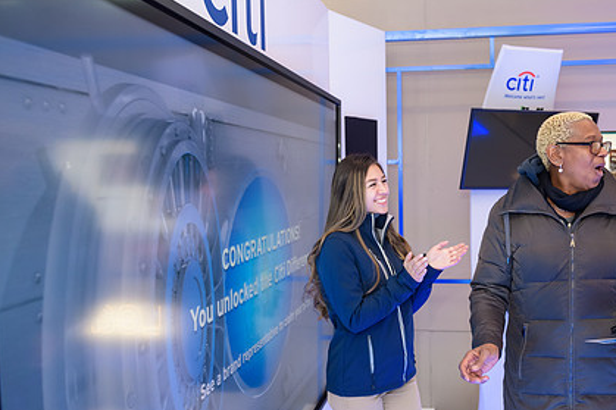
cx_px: 388
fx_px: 616
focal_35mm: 36
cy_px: 223
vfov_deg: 36.8
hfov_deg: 52.5
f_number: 3.2
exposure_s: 1/125
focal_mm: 26
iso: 1000
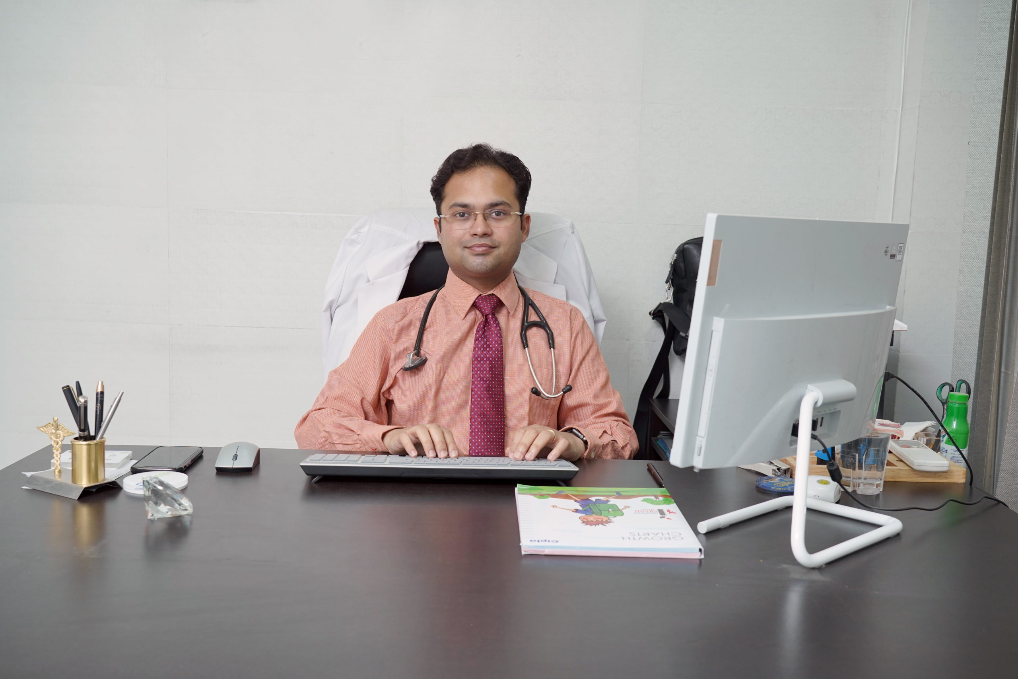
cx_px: 509
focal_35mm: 36
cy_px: 340
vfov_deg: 36.9
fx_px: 1018
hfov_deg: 53.1
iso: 640
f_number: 5.6
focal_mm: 36
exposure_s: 1/125
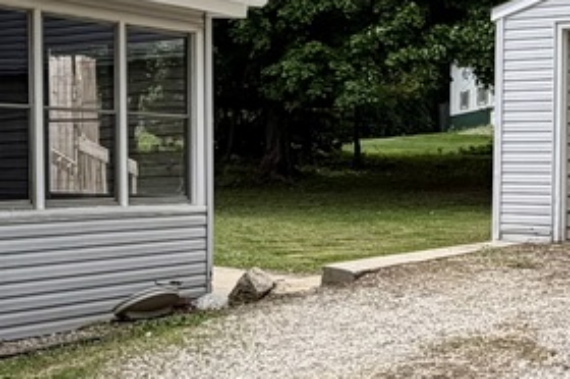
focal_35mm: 75
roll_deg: +0.1
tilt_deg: -3.1
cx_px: 309
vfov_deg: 18.1
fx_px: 1186
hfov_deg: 27.0
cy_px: 230
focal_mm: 2.22
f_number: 2.2
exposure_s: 1/770
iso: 40
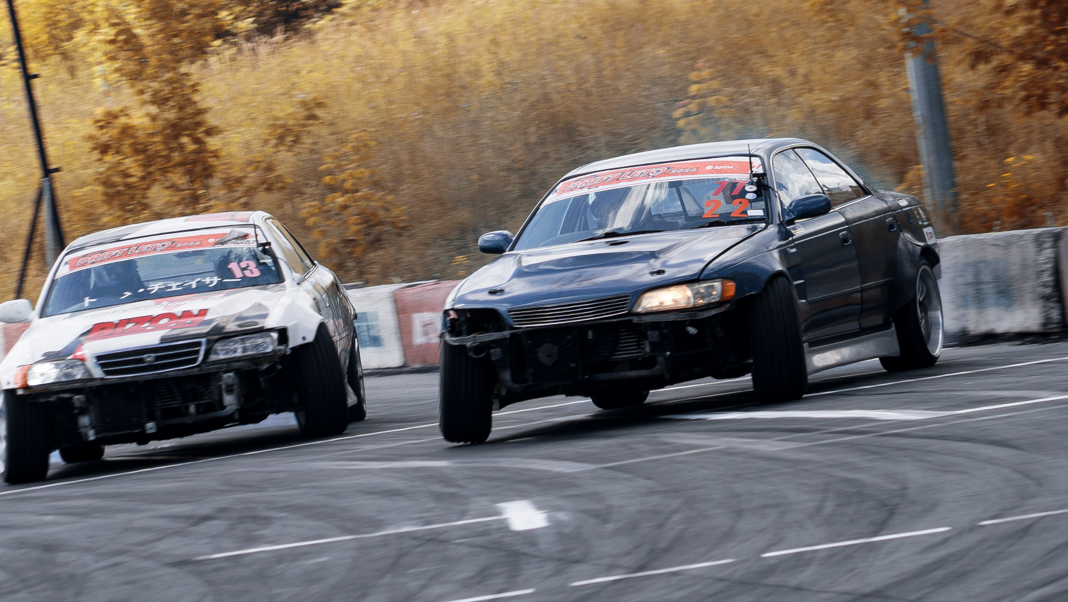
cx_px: 543
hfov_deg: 6.4
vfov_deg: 3.6
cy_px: 274
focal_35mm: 337
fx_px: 9533
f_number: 10
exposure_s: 1/125
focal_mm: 135
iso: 100
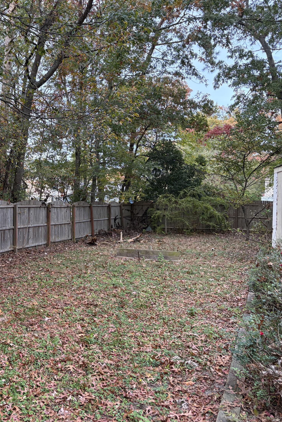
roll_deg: -0.7
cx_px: 53
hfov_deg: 34.7
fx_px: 435
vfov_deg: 51.9
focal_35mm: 37
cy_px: 211
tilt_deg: -0.7
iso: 160
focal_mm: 5.96
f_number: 1.6
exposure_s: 1/60
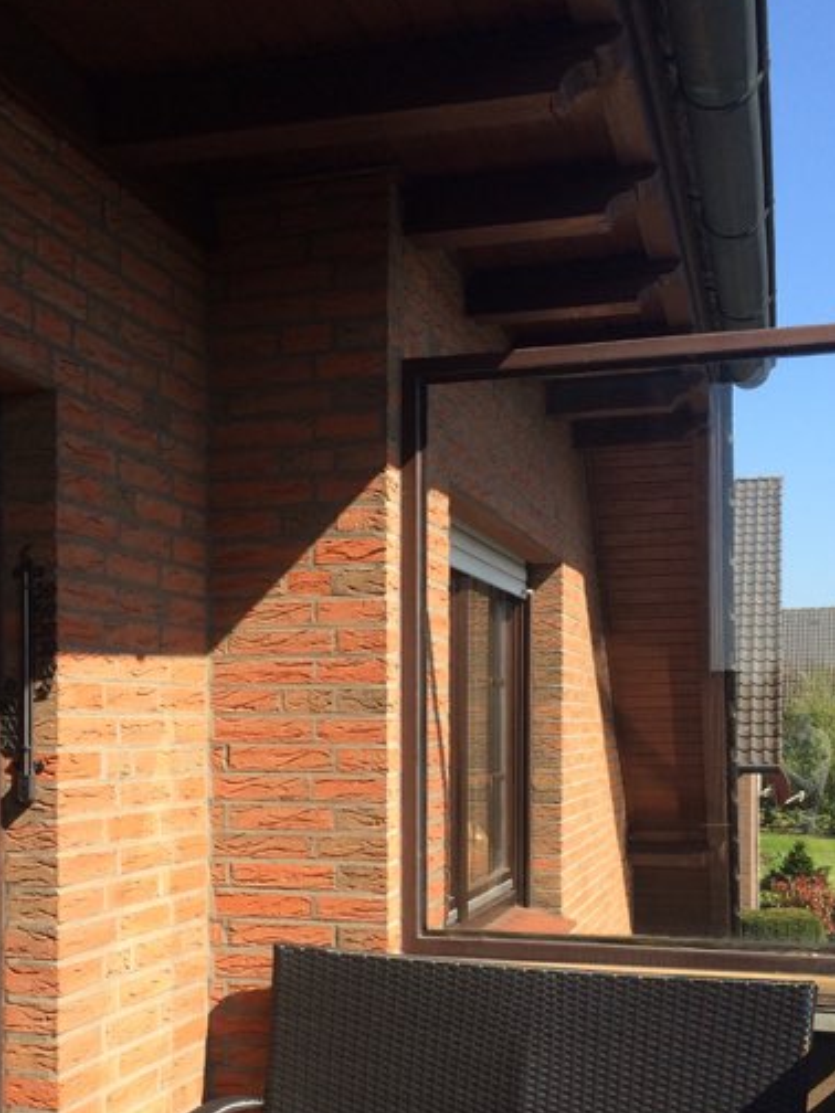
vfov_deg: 40.7
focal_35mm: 46
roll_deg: -2.3
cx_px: 289
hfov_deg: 31.3
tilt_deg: -3.4
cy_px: 749
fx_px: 1479
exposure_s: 1/933
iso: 32
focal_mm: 4.15
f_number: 2.2
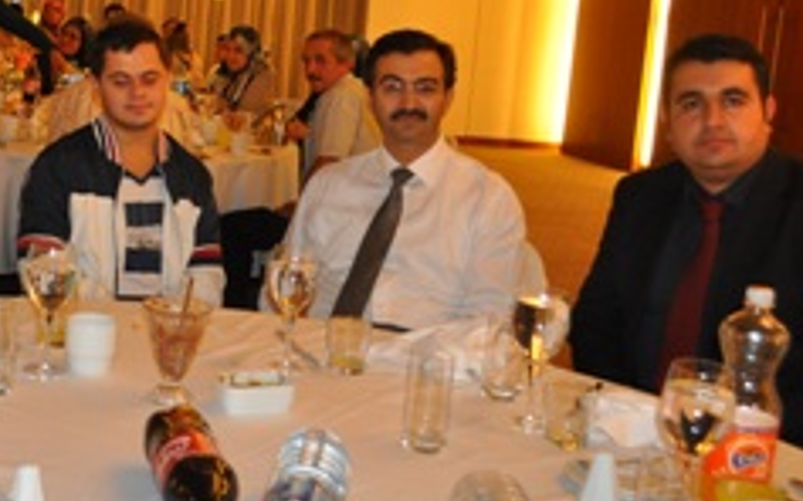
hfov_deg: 36.7
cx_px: 98
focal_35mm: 52
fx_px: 1138
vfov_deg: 24.6
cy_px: 139
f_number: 3.5
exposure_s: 1/80
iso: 800
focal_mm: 18
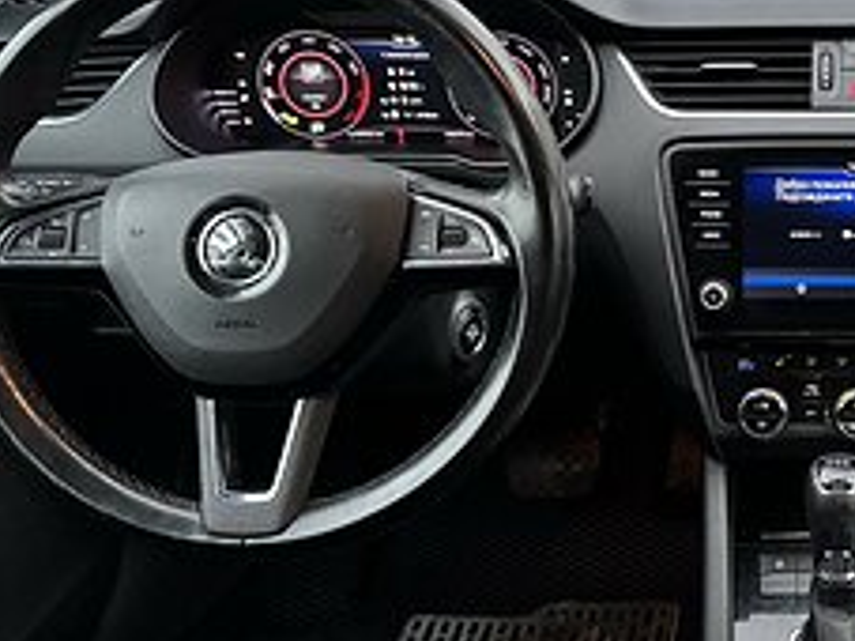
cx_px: 847
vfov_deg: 25.1
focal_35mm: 58
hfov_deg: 30.9
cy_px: 224
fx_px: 1432
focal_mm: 6.76
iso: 800
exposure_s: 1/44
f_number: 1.78
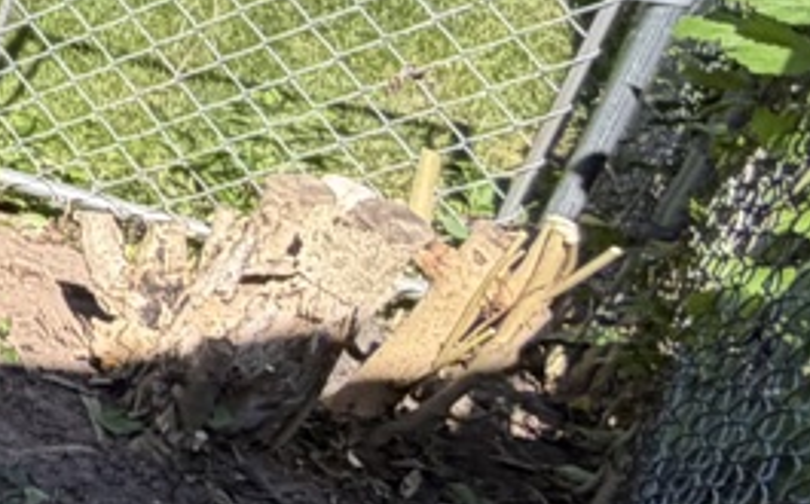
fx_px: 1632
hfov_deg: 14.7
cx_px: -1192
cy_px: 46
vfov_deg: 17.3
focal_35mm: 74
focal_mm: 2.22
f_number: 2.2
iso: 50
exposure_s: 1/502
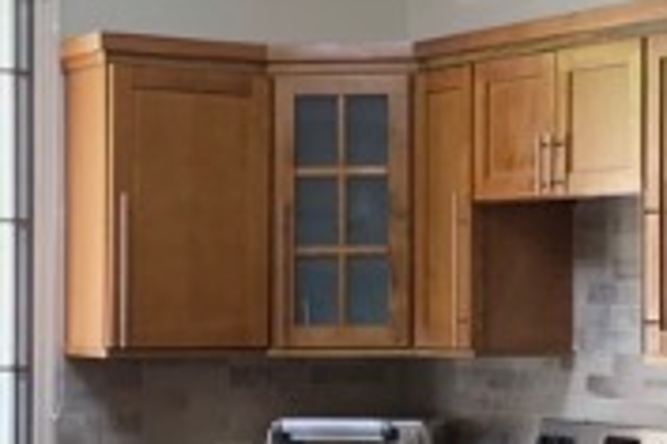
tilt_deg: -1.4
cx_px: 633
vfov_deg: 11.2
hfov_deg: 16.5
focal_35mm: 122
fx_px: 2260
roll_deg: +0.1
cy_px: 320
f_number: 1.8
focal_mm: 4.25
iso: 64
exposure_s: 1/50
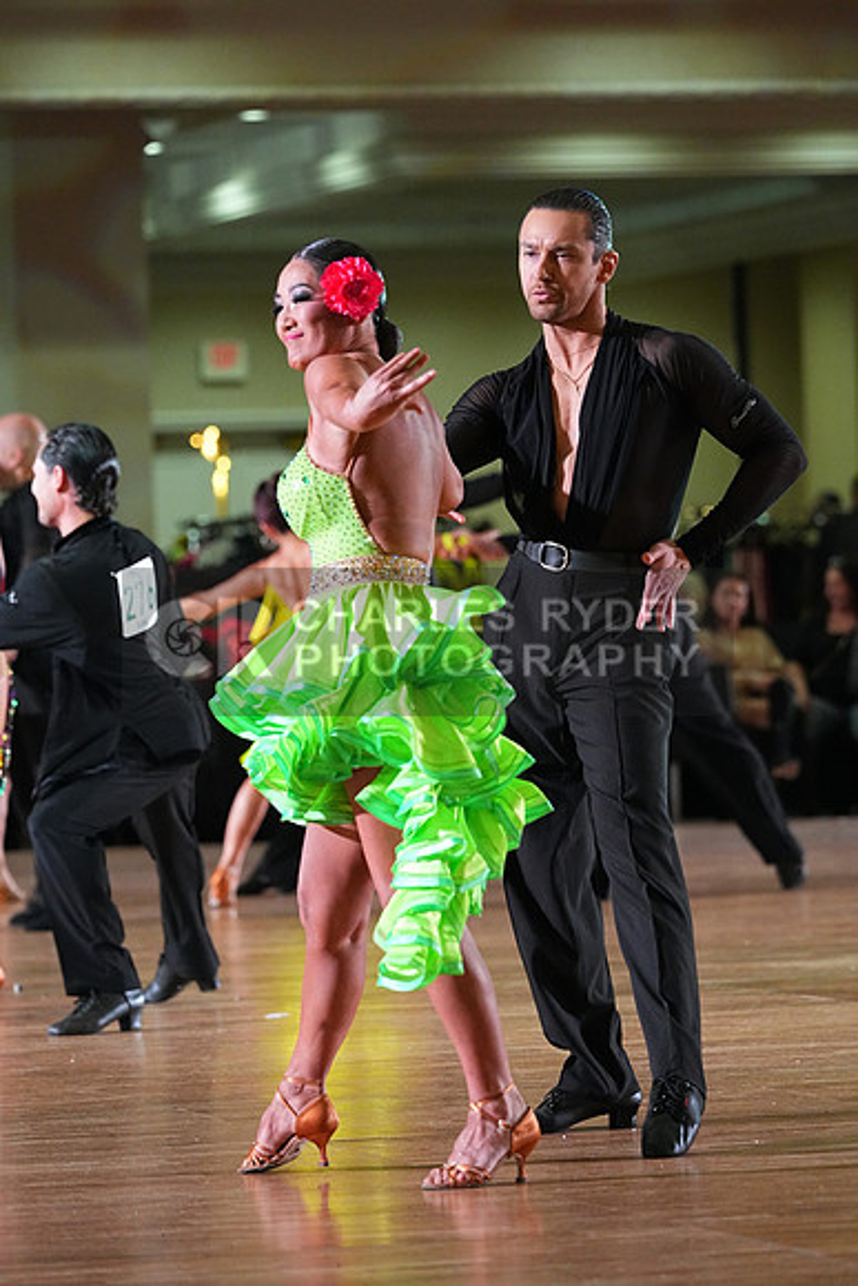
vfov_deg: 10.4
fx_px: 7038
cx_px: 429
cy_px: 643
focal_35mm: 197
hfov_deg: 7.0
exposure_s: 1/400
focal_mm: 197
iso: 8000
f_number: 5
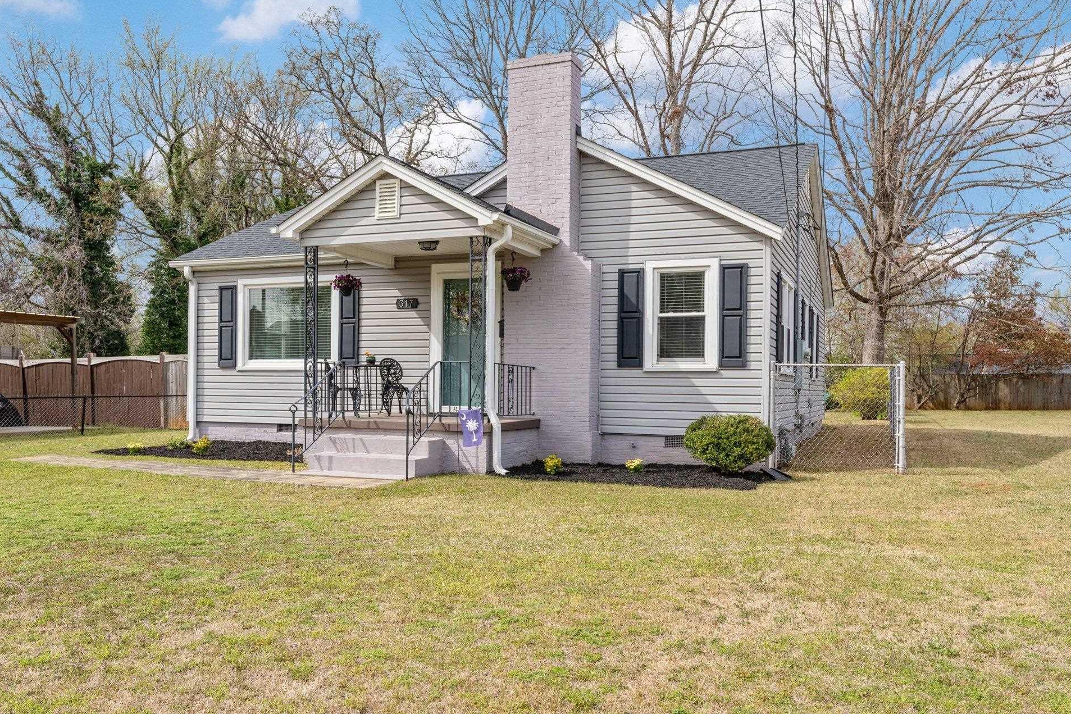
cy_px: 369
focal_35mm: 29
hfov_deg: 63.7
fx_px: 863
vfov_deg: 44.9
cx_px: 552
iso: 250
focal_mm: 27
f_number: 8
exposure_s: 1/800
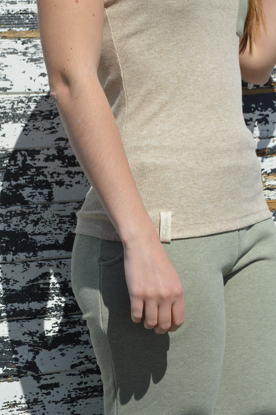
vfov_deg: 24.6
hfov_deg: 16.5
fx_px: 950
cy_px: 208
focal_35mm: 82
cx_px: 138
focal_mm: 55
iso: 100
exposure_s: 1/320
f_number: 9
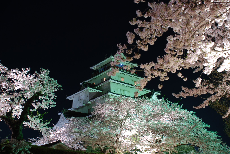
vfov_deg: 32.0
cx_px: 115
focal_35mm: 42
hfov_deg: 46.3
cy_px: 77
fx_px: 269
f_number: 4
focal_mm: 28
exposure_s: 3
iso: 100
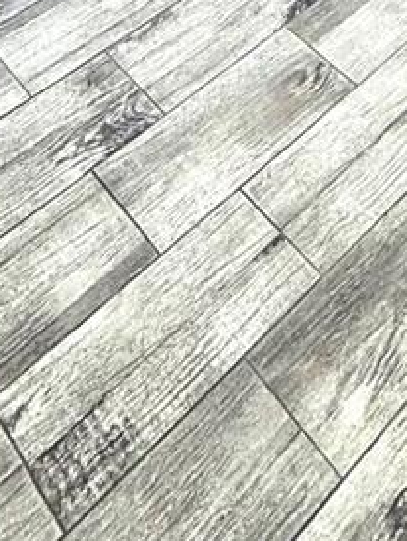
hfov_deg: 23.7
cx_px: 73
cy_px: -425
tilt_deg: -20.4
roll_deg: -0.7
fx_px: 954
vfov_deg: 21.3
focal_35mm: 61
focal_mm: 2.22
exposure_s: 1/99
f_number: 2.2
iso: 200
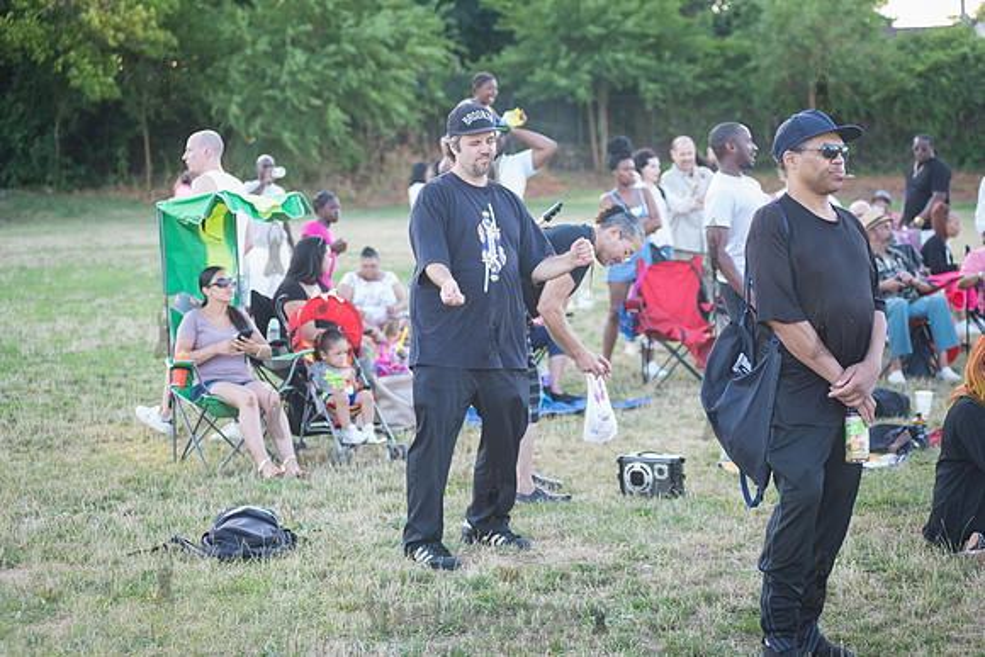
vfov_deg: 17.1
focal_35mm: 80
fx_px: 2189
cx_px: 492
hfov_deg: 25.4
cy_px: 328
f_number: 4
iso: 1250
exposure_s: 1/500
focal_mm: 80
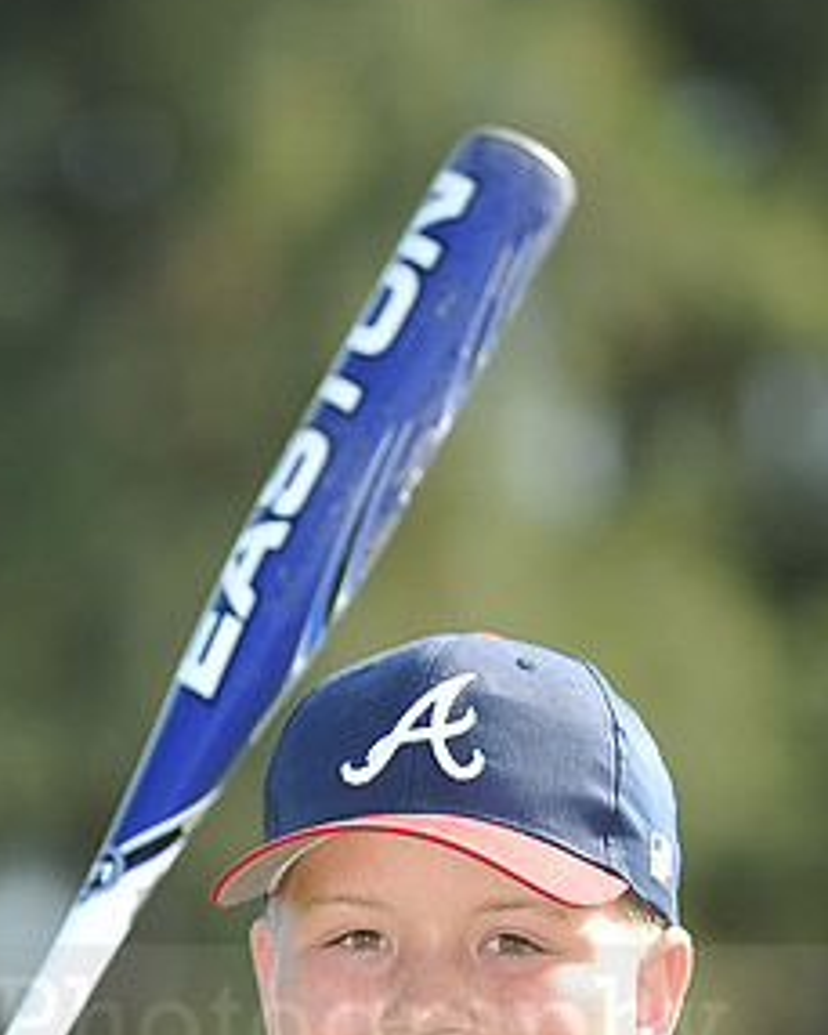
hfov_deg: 4.1
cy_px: 995
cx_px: 257
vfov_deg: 5.1
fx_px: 11634
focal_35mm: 380
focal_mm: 200
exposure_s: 1/500
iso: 200
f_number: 4.5
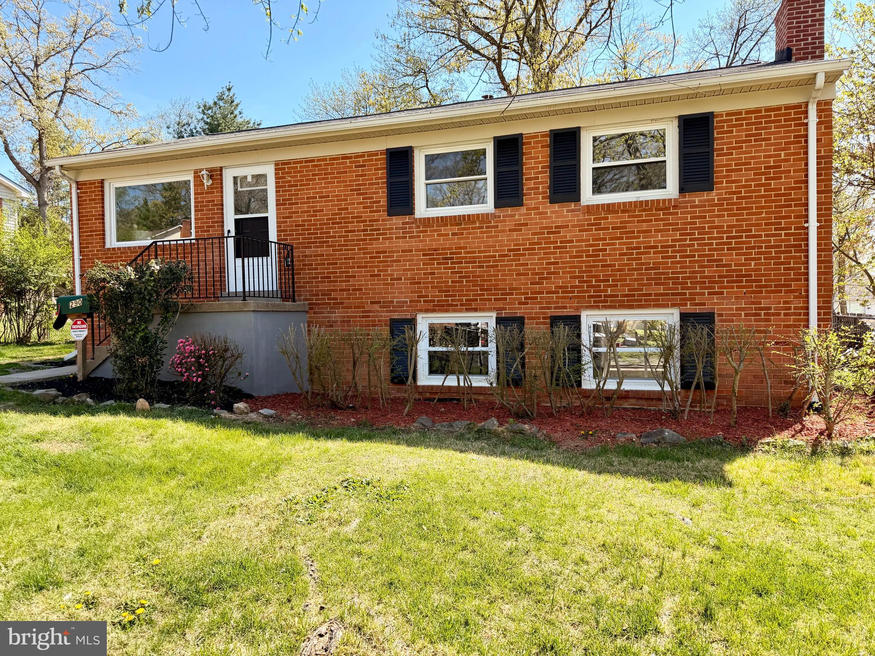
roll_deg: +1.6
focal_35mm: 24
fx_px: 607
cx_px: 438
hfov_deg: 71.6
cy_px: 328
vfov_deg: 56.8
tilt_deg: +0.0
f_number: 1.78
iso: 100
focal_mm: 6.76
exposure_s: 1/1855
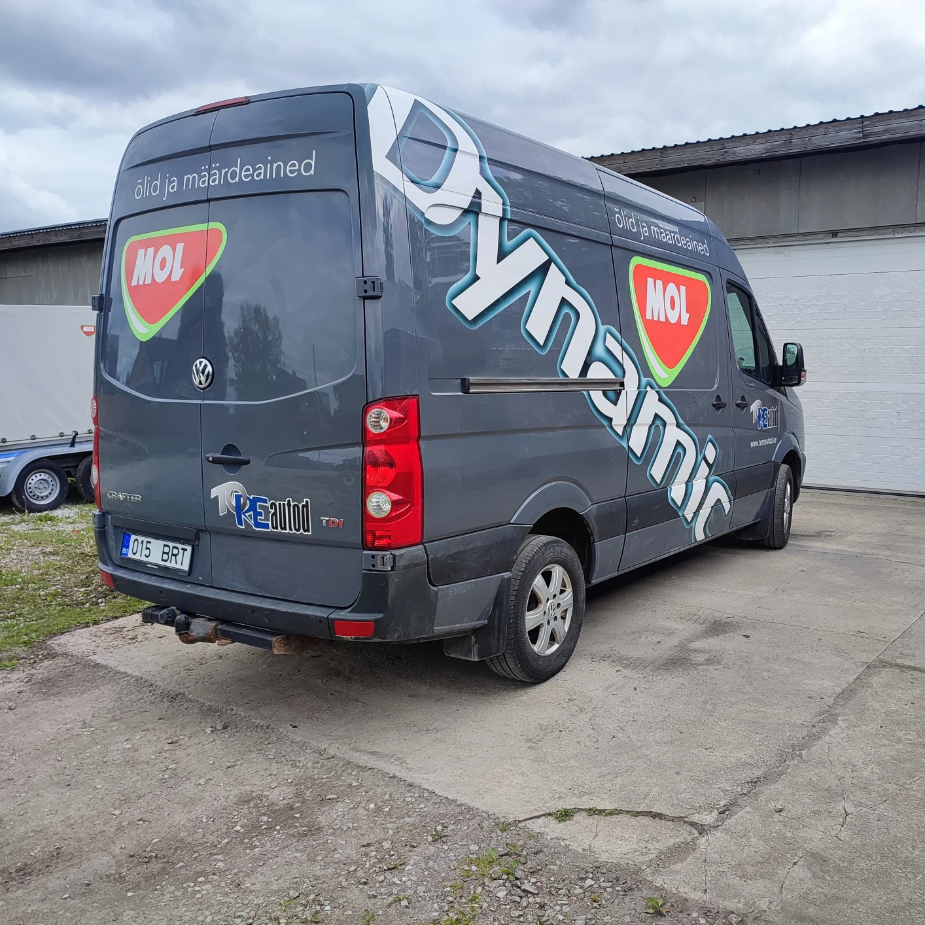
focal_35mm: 30
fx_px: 907
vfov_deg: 54.0
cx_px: 548
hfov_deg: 53.7
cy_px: 464
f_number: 1.9
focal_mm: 6.04
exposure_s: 1/545
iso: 50
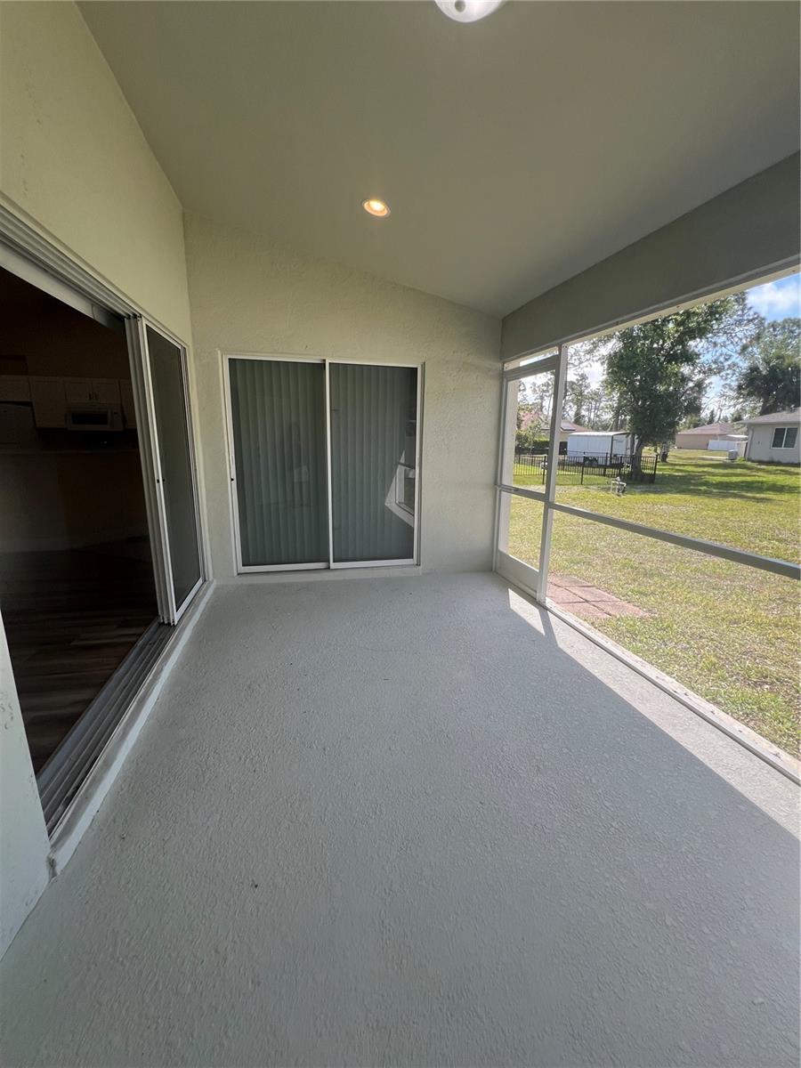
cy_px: 534
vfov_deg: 106.2
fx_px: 401
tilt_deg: -12.3
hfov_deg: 89.9
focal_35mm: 13
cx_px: 400
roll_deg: +0.1
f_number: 1.8
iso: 32
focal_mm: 1.57
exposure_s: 1/215
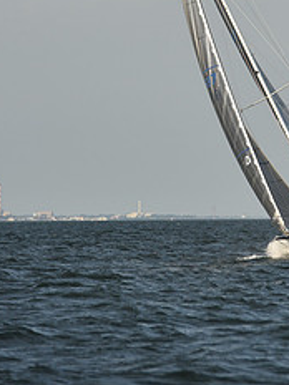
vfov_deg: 4.1
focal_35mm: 481
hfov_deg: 3.1
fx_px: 5354
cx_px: 258
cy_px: 5
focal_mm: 200
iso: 250
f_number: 5.6
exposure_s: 1/640
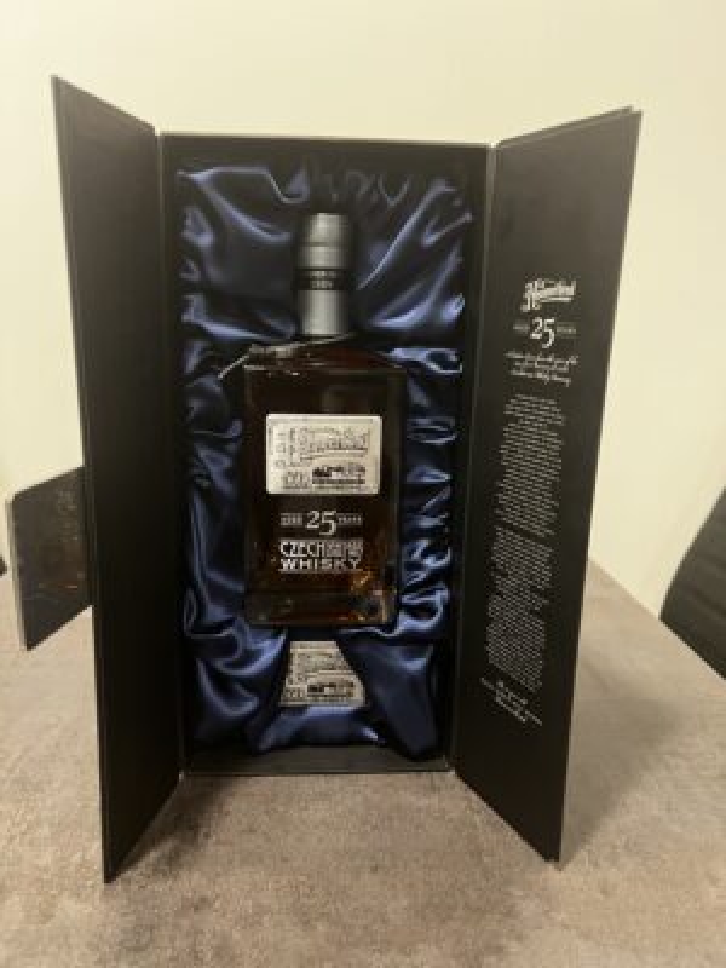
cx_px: 363
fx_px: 727
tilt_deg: -13.8
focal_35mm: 26
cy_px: 484
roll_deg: -1.9
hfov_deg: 53.1
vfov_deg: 67.3
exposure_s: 1/50
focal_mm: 5.7
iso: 500
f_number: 1.5
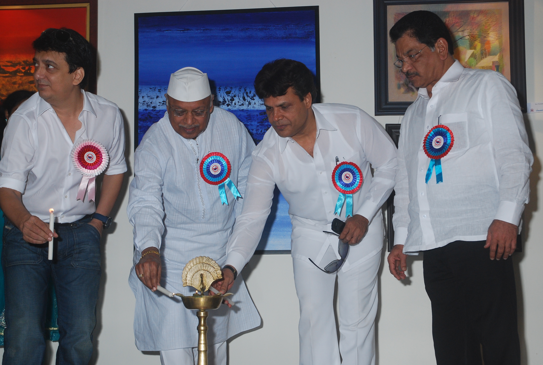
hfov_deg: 35.0
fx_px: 861
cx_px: 255
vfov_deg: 23.9
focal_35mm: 57
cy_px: 201
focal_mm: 34
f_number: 5.6
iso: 400
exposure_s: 1/125
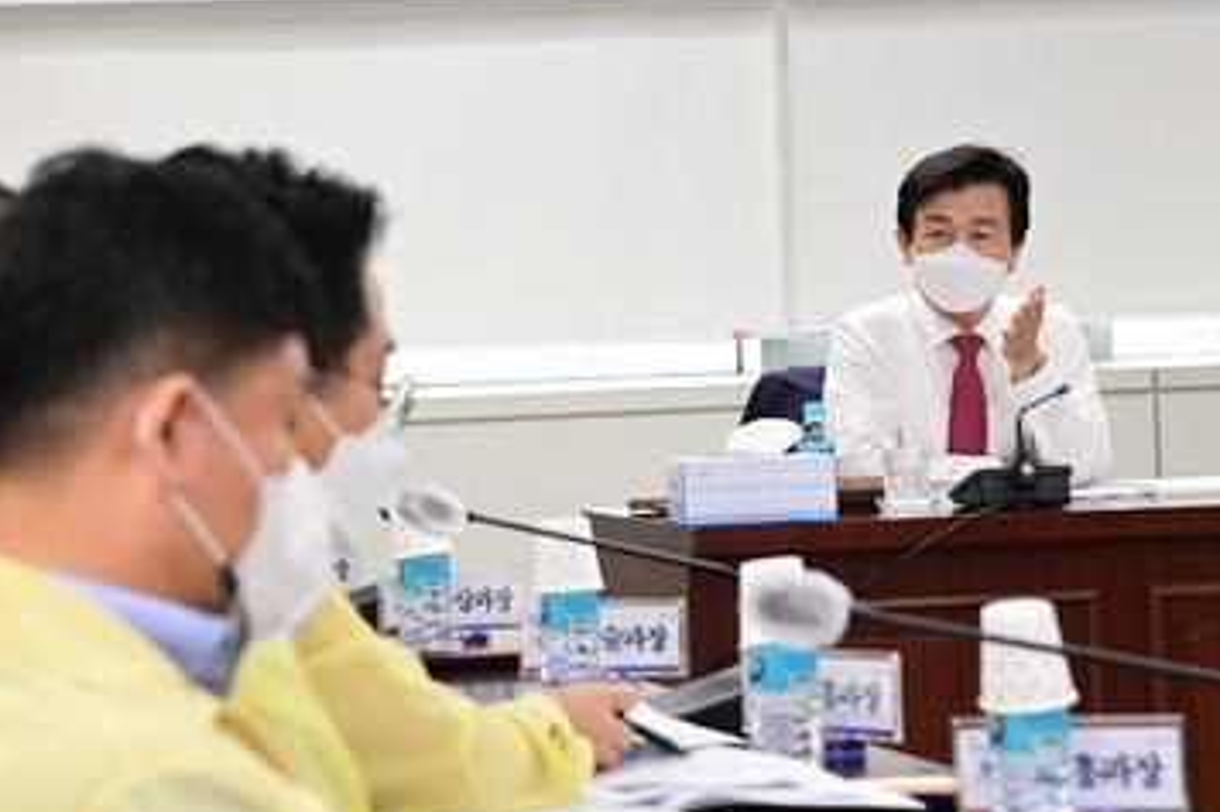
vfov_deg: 8.4
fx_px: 5521
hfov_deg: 12.6
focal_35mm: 163
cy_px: 262
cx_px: 411
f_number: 6.3
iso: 5000
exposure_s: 1/250
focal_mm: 100
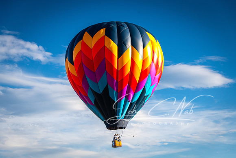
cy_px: 79
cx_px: 118
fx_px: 538
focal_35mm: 82
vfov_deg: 16.7
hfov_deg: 24.8
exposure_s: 1/4000
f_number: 5
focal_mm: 82
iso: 400
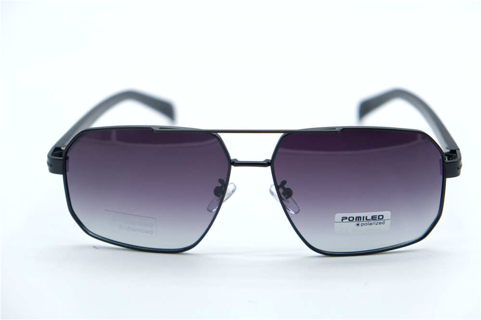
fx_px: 1055
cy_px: 160
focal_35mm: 79
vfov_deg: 17.3
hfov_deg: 25.7
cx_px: 240
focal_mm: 52.7
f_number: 4
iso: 640
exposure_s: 1/1000
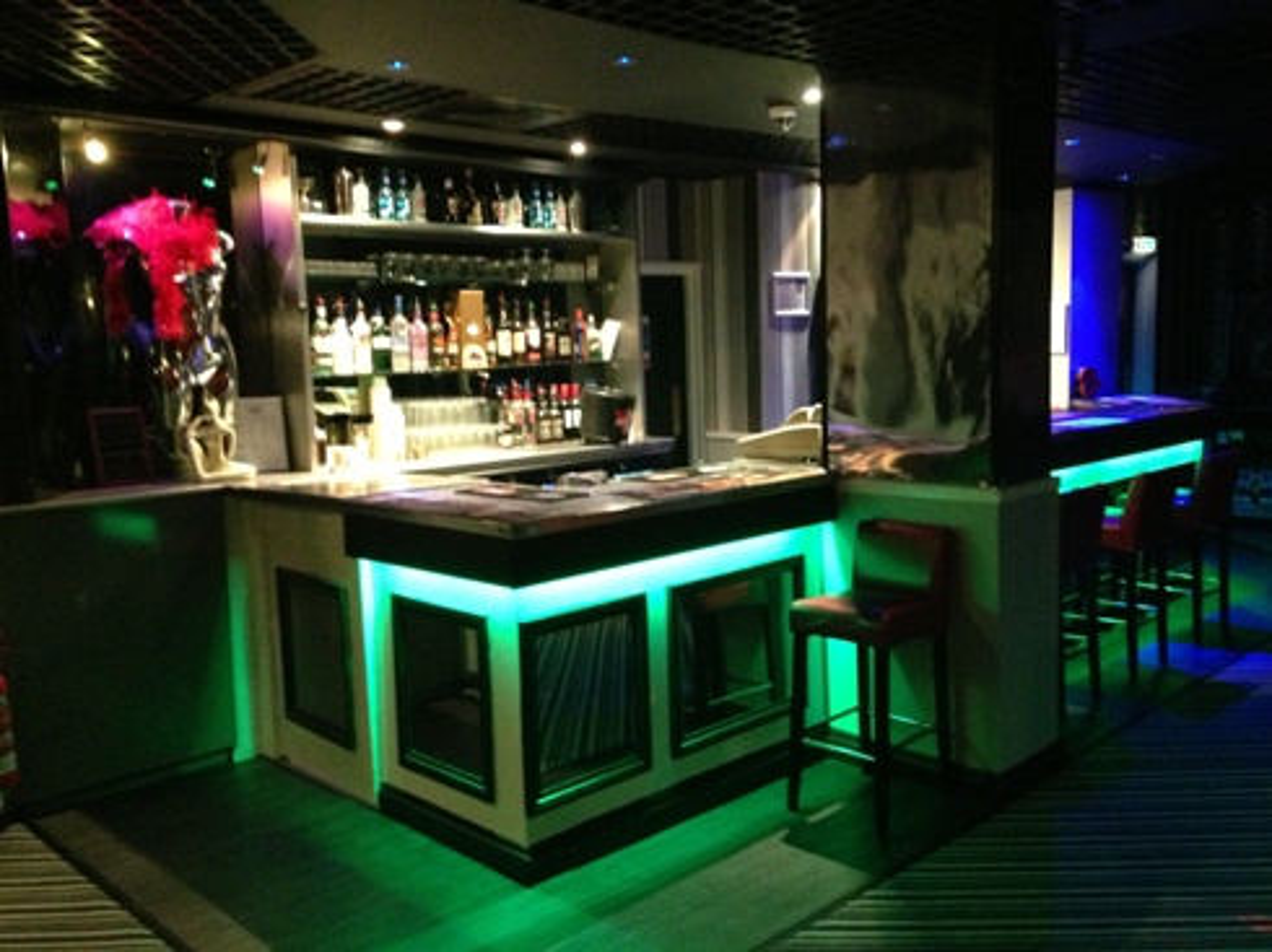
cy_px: 476
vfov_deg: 42.9
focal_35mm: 33
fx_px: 1212
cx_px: 636
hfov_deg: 55.4
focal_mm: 4.13
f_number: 2.4
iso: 800
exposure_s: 1/15
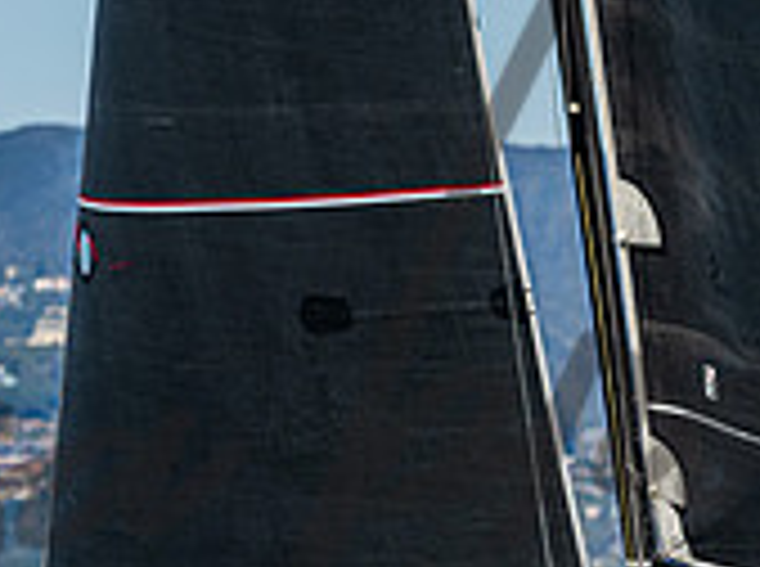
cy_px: 284
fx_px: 19564
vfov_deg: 1.7
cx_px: 651
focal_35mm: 893
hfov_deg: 2.2
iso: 400
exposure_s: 1/6400
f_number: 5.6
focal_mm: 220
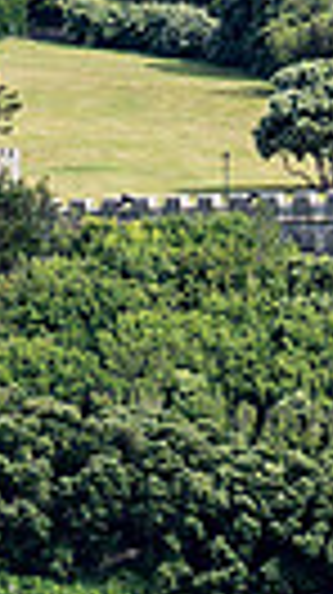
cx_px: 1740
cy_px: 197
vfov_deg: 2.3
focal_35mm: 951
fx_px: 14967
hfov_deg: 1.3
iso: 125
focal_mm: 70
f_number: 6.3
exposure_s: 1/400
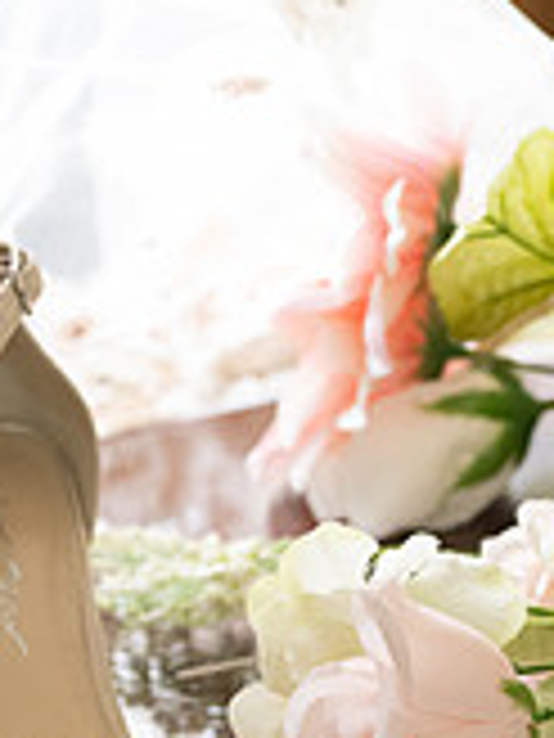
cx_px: 126
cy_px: 630
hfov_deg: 5.4
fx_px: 5911
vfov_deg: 7.1
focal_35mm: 277
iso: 8000
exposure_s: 1/320
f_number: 4.5
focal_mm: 105
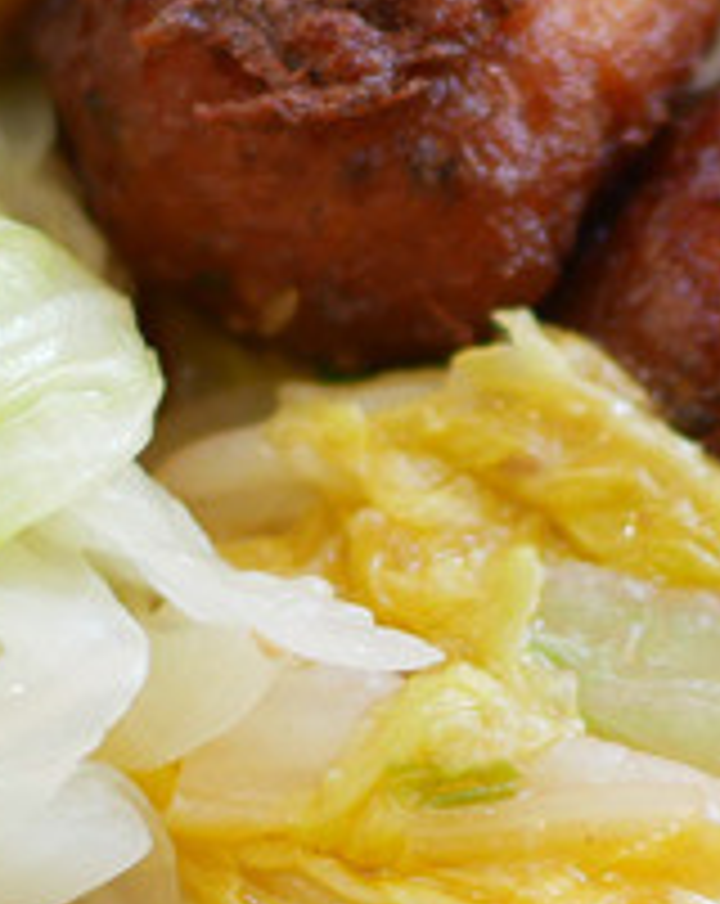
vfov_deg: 13.2
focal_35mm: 146
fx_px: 3901
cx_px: 526
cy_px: 742
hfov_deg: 10.5
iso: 200
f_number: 1.7
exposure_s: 1/100
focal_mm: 15
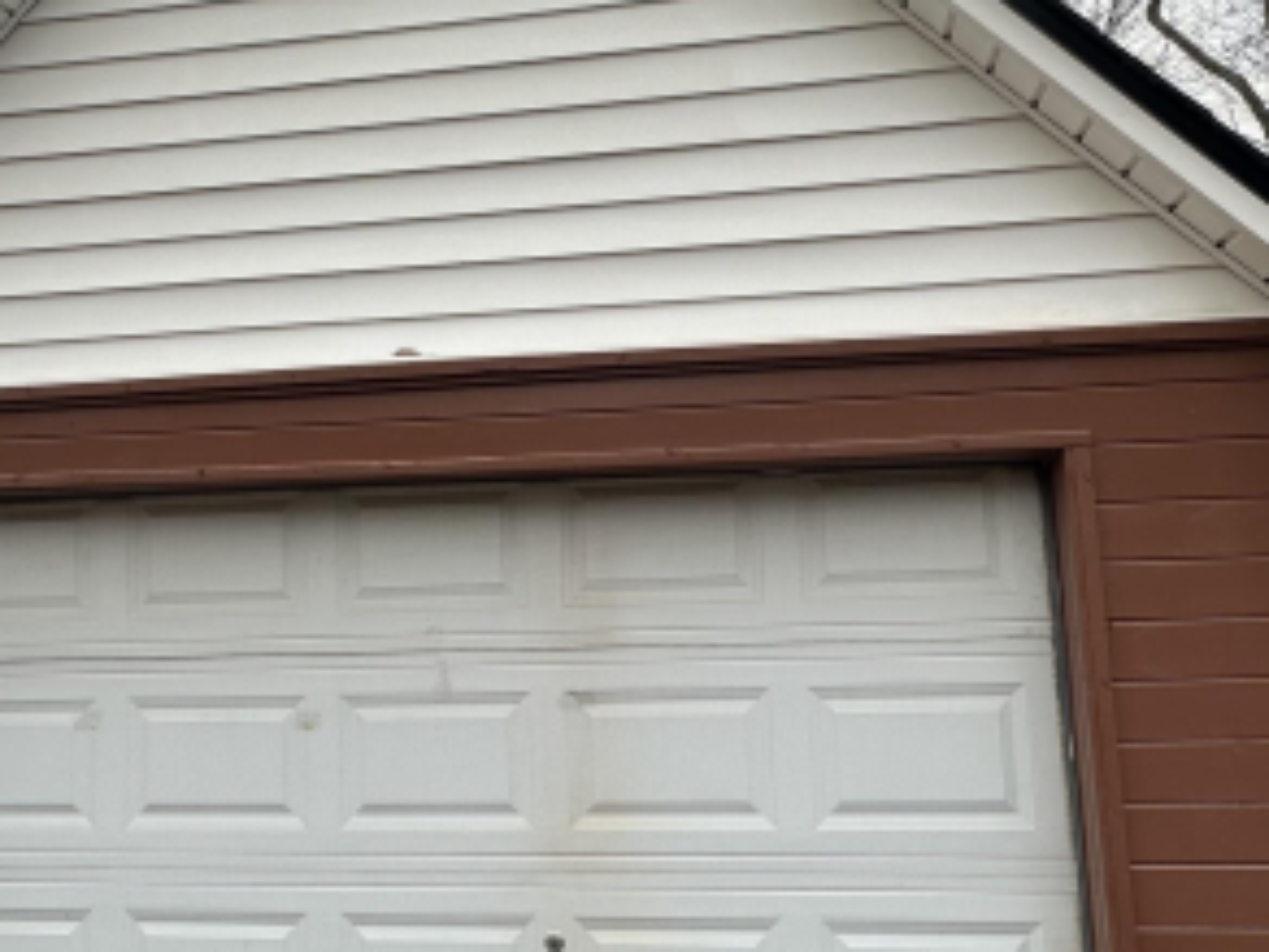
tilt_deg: +6.3
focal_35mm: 32
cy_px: 430
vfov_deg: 44.1
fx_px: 1173
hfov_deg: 56.7
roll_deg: +1.4
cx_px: 571
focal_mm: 2.22
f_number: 2.2
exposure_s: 1/213
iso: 40
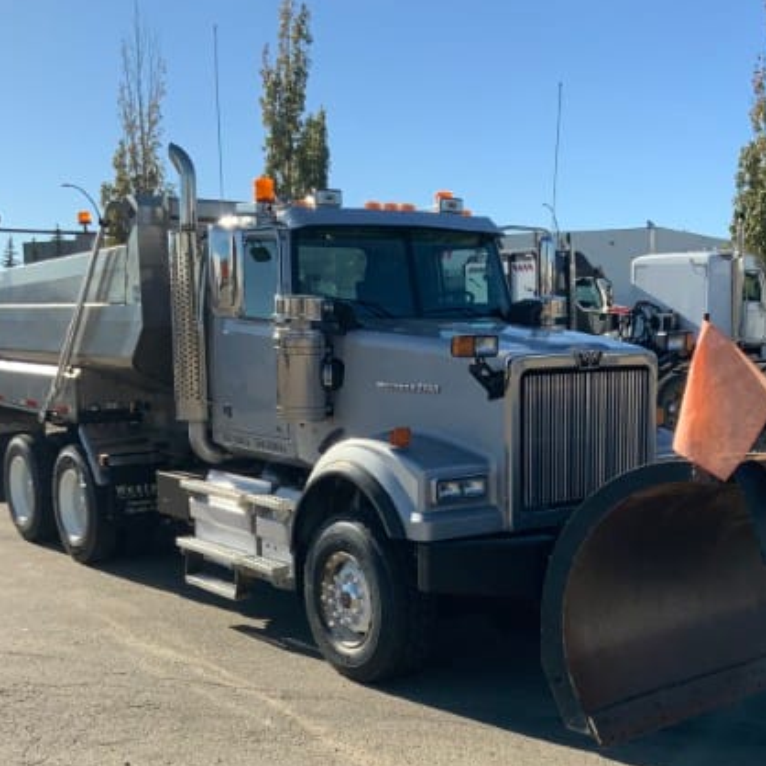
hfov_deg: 34.6
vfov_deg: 34.4
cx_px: 453
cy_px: 504
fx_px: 1227
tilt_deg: -7.0
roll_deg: -2.7
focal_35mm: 49
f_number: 1.8
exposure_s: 1/1912
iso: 16
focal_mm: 3
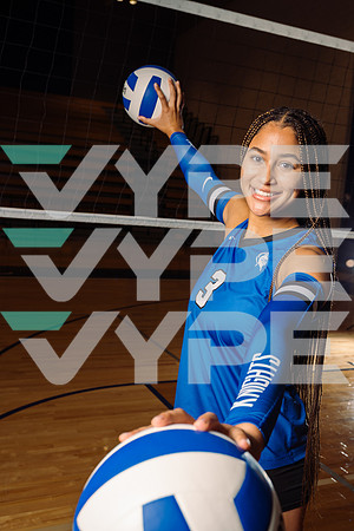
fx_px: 531
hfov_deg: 36.9
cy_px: 266
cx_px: 177
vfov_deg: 53.1
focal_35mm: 36
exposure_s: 1/200
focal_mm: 36
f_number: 6.3
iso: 200
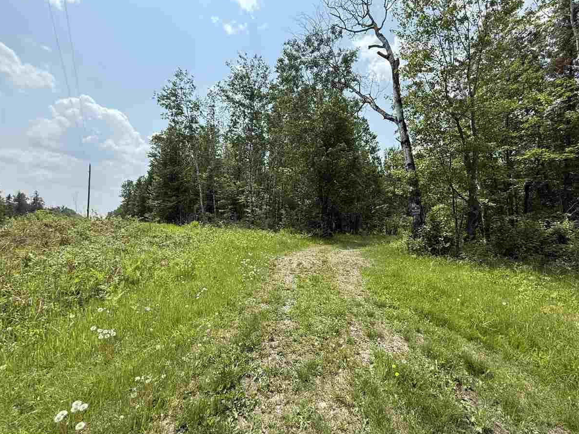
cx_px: 308
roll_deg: -1.0
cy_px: 220
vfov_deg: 81.7
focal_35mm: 15
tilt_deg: +2.5
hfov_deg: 98.1
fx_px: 251
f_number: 2.2
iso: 80
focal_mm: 2.22
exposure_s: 1/1613
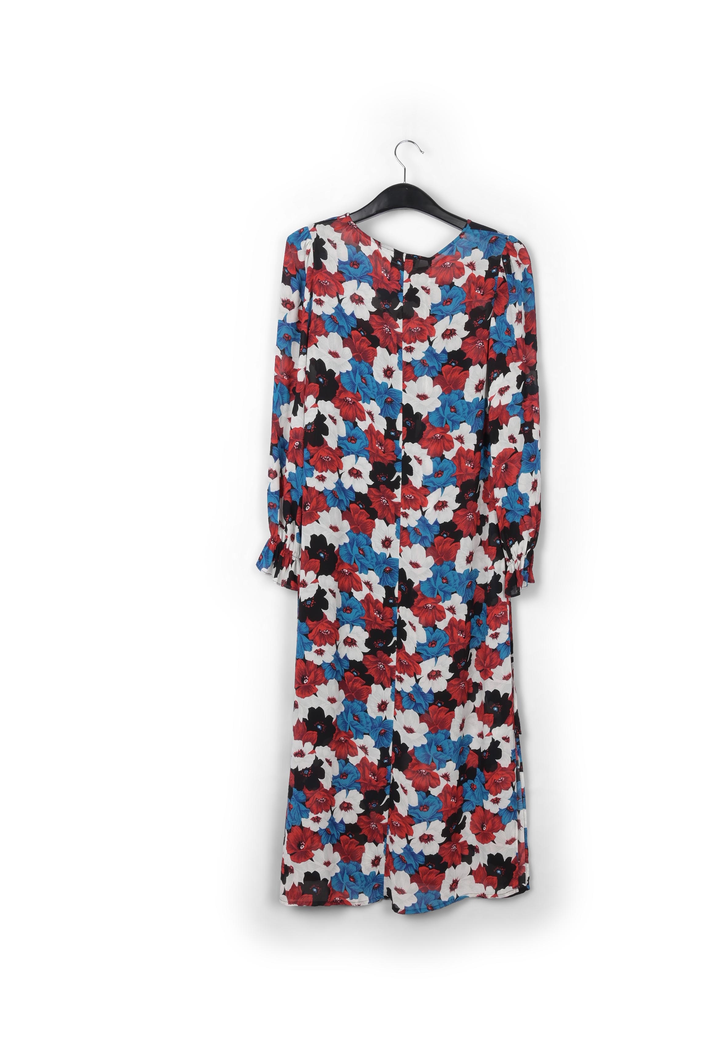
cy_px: 578
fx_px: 1258
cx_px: 405
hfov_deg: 31.1
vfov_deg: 45.4
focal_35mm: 43
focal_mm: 37
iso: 100
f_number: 13
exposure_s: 1/160
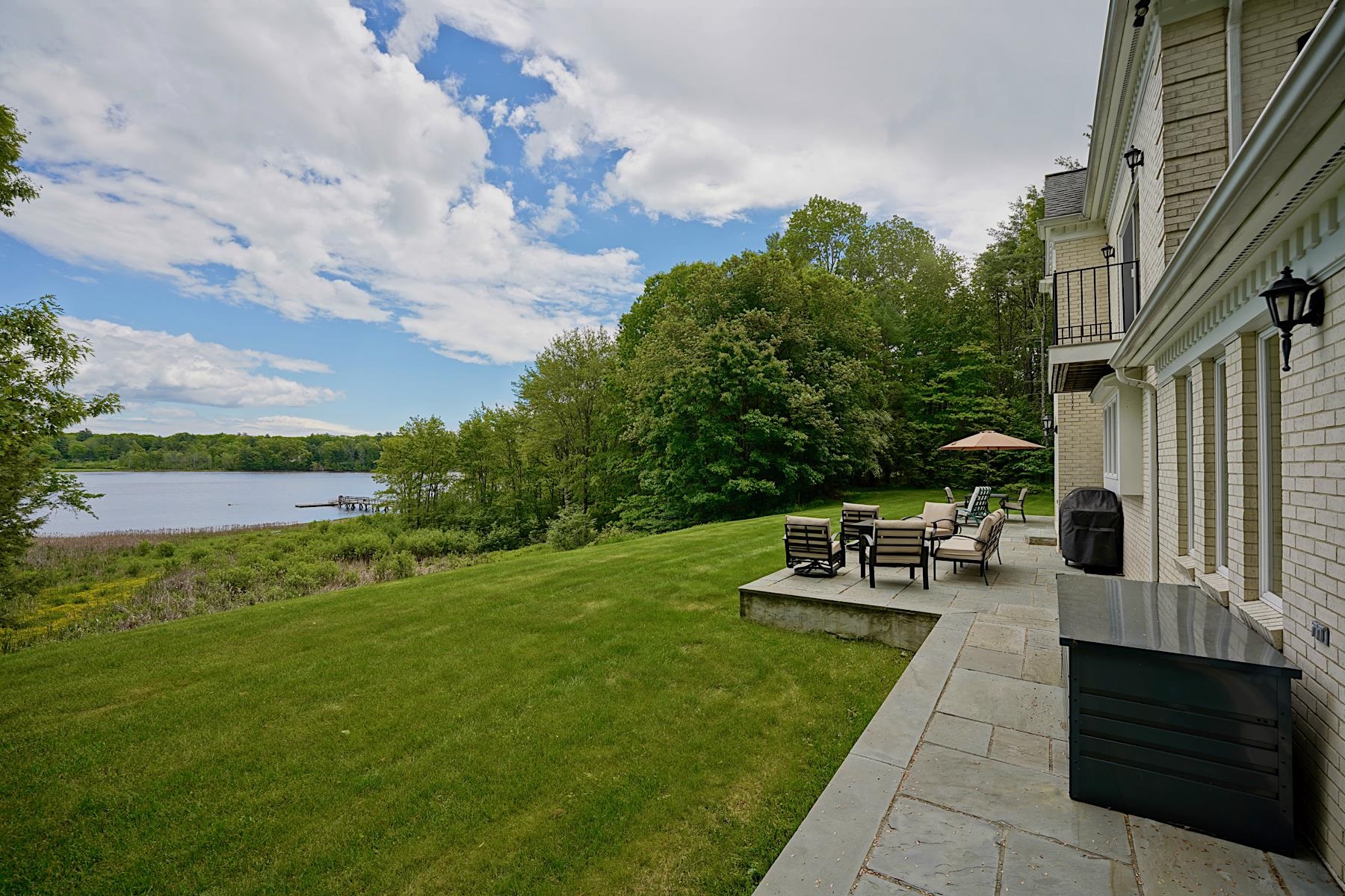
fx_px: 523
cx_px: 672
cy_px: 448
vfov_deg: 81.2
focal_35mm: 14
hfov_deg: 104.3
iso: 100
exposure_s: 1/160
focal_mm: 14
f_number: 6.3
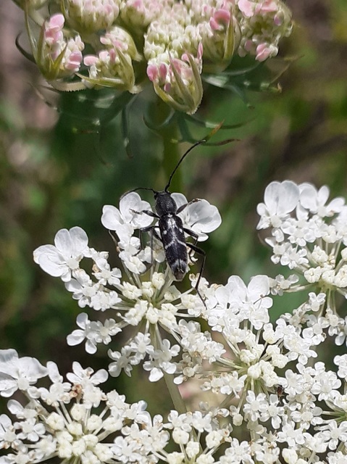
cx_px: 174
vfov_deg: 65.4
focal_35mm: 27
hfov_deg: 51.3
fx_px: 361
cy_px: 232
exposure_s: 1/3333
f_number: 1.9
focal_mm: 3.6
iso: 40
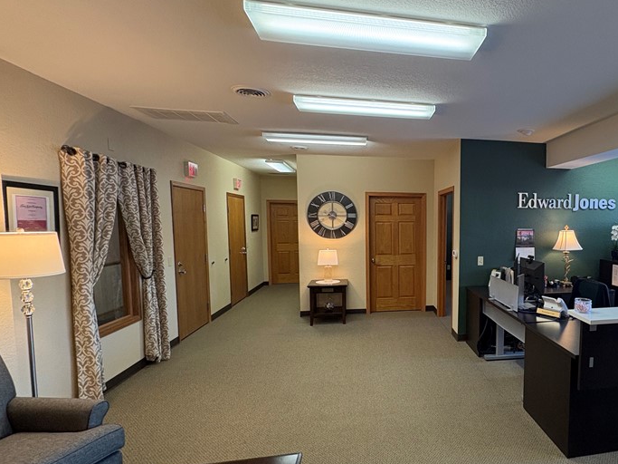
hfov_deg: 74.9
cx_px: 441
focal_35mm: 21
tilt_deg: -4.5
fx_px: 375
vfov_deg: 63.3
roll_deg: +0.0
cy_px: 254
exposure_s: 1/60
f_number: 2.2
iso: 250
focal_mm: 2.22
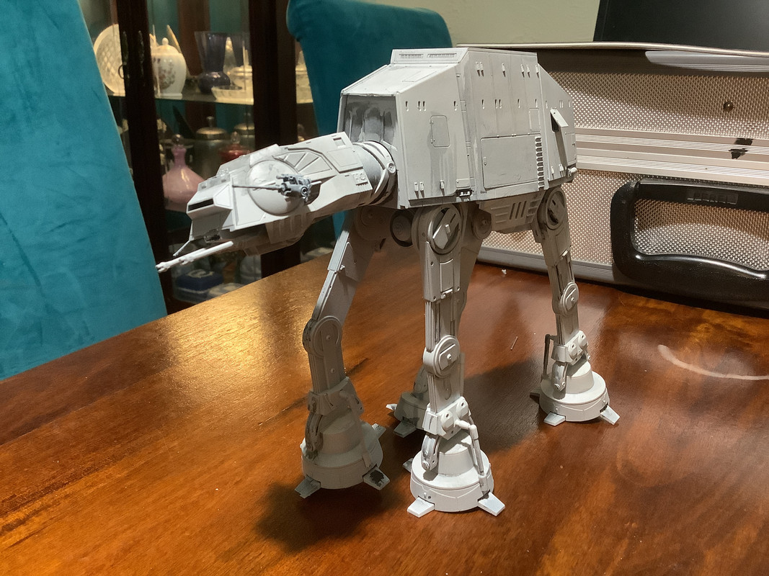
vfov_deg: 45.4
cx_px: 384
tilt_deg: -17.6
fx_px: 689
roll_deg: -0.3
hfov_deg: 58.4
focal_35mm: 31
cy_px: 288
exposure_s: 1/33
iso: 400
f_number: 2.4
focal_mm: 3.3
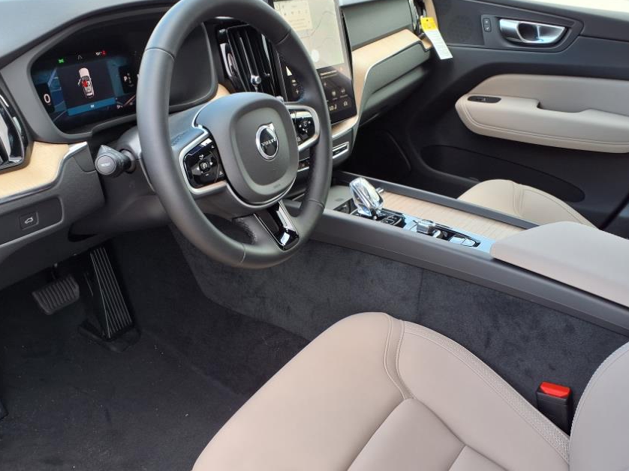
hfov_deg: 55.2
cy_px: 243
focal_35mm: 33
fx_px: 599
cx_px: 279
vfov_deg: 42.9
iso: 40
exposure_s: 1/120
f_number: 1.9
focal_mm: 3.58
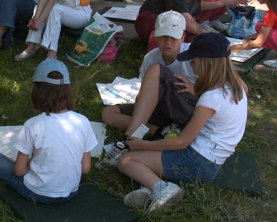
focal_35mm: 72
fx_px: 594
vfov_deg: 20.9
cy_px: 42
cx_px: 20
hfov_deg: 25.3
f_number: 6.3
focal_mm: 17
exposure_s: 1/160
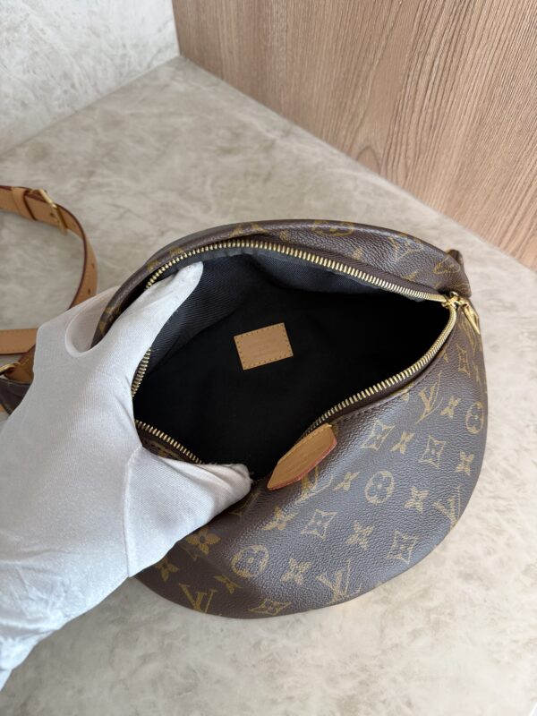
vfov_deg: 71.6
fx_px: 496
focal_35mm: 24
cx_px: 268
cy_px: 358
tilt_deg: -60.3
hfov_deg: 56.8
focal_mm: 6.76
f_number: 1.78
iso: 250
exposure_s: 1/60
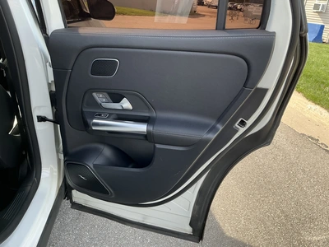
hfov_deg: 63.4
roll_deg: -5.8
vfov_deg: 49.7
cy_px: 124
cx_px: 164
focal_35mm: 28
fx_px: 266
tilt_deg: -24.4
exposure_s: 1/145
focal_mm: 3
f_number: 1.8
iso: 20
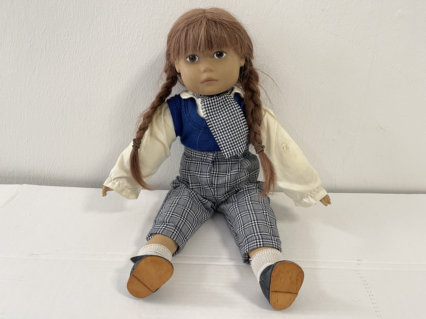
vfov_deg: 54.9
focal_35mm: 25
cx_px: 213
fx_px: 308
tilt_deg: -19.5
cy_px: 160
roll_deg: -3.6
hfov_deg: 69.4
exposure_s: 1/50
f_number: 1.6
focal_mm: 5.1
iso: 80
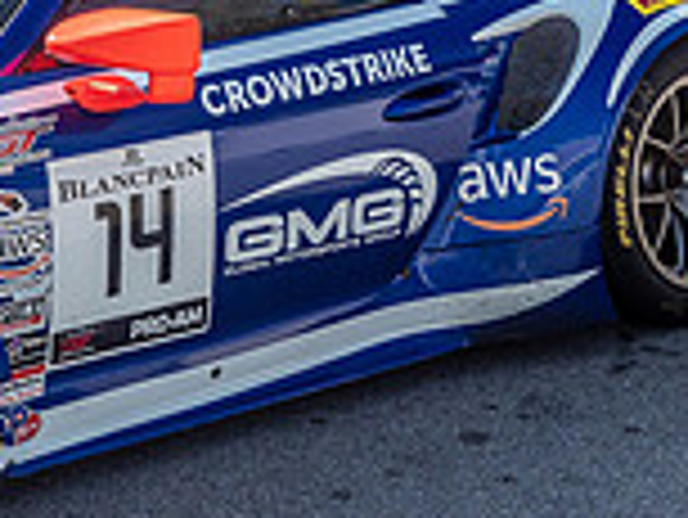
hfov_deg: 20.1
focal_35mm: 91
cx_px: -157
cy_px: -106
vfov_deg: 15.6
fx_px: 1810
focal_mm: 12
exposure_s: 1/1000
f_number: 4.5
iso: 200
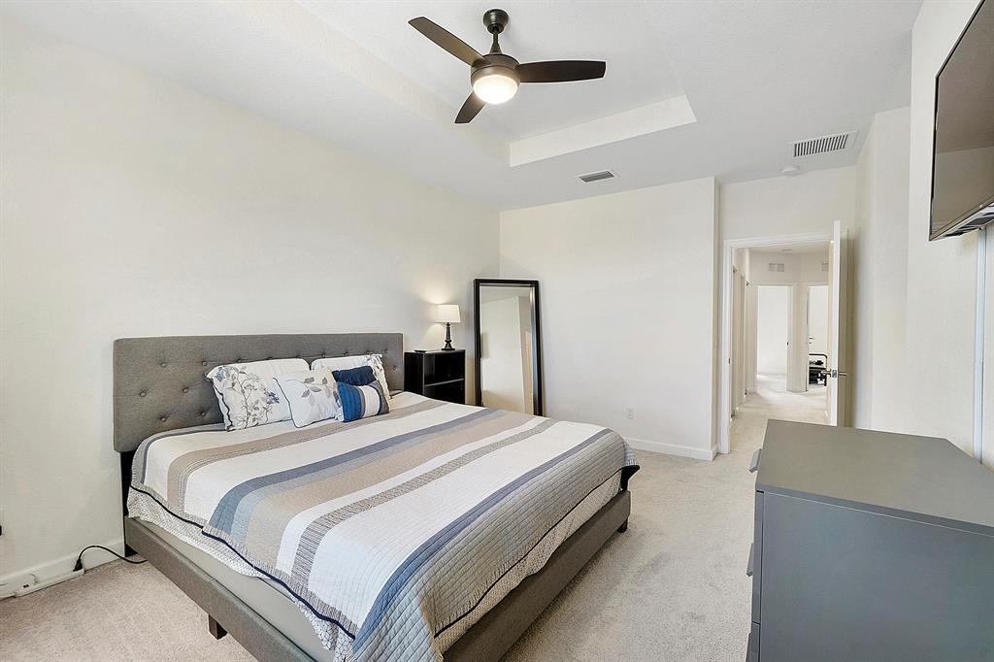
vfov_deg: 77.3
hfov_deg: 100.4
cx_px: 497
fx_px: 414
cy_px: 331
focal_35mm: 15
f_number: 11
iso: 160
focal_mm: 10
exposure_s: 1/6
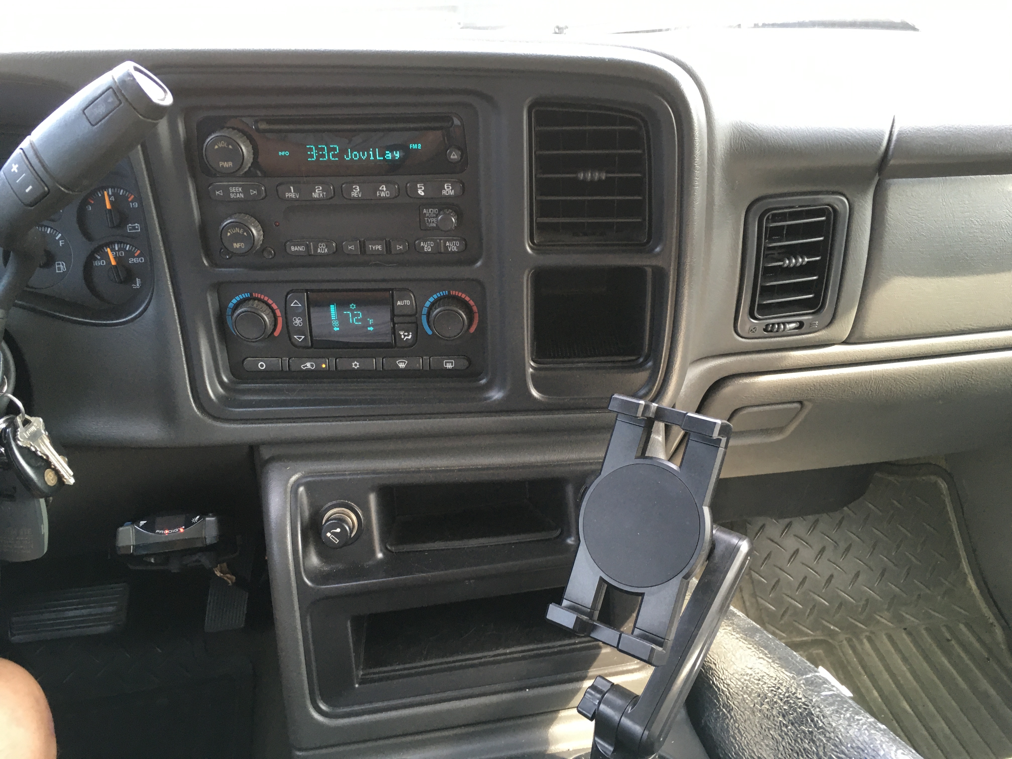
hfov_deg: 61.7
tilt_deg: -29.6
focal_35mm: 29
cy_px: 380
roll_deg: -0.3
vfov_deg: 48.2
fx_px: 848
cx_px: 506
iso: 80
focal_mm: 4.15
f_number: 2.2
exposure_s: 1/30
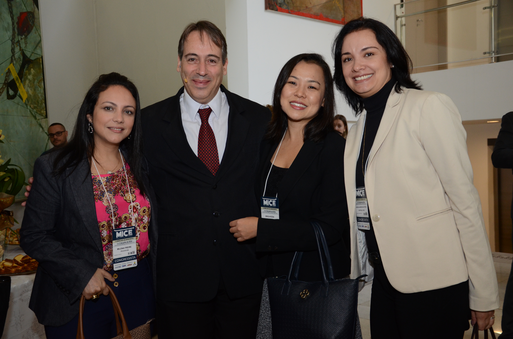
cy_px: 170
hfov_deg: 49.6
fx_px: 555
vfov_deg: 34.1
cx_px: 256
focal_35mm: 39
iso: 800
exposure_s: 1/100
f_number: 4
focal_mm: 26
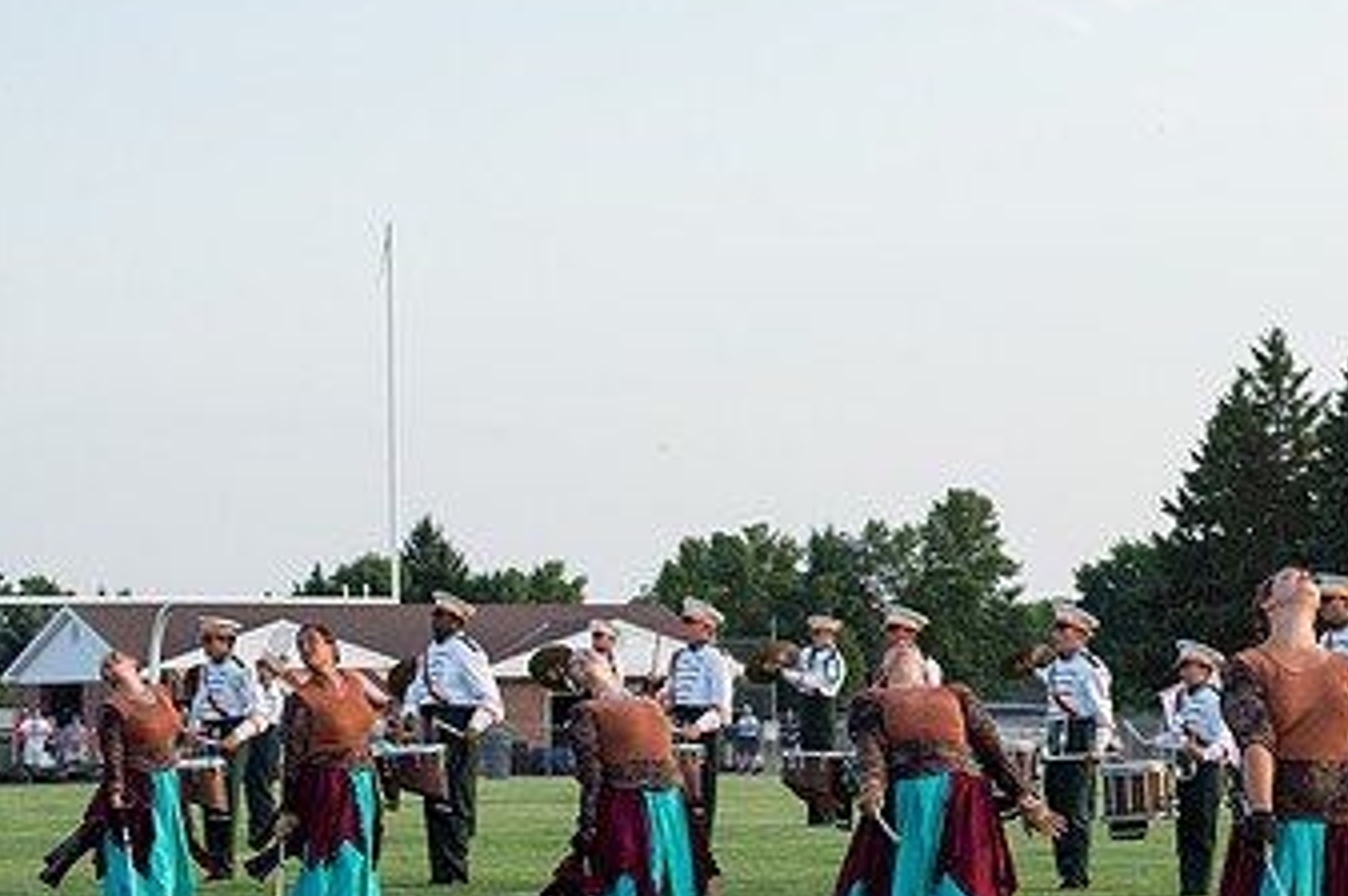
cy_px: 727
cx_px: 1216
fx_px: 5050
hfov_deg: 15.0
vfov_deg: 10.1
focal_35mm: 135
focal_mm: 70
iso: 640
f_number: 10
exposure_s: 1/400
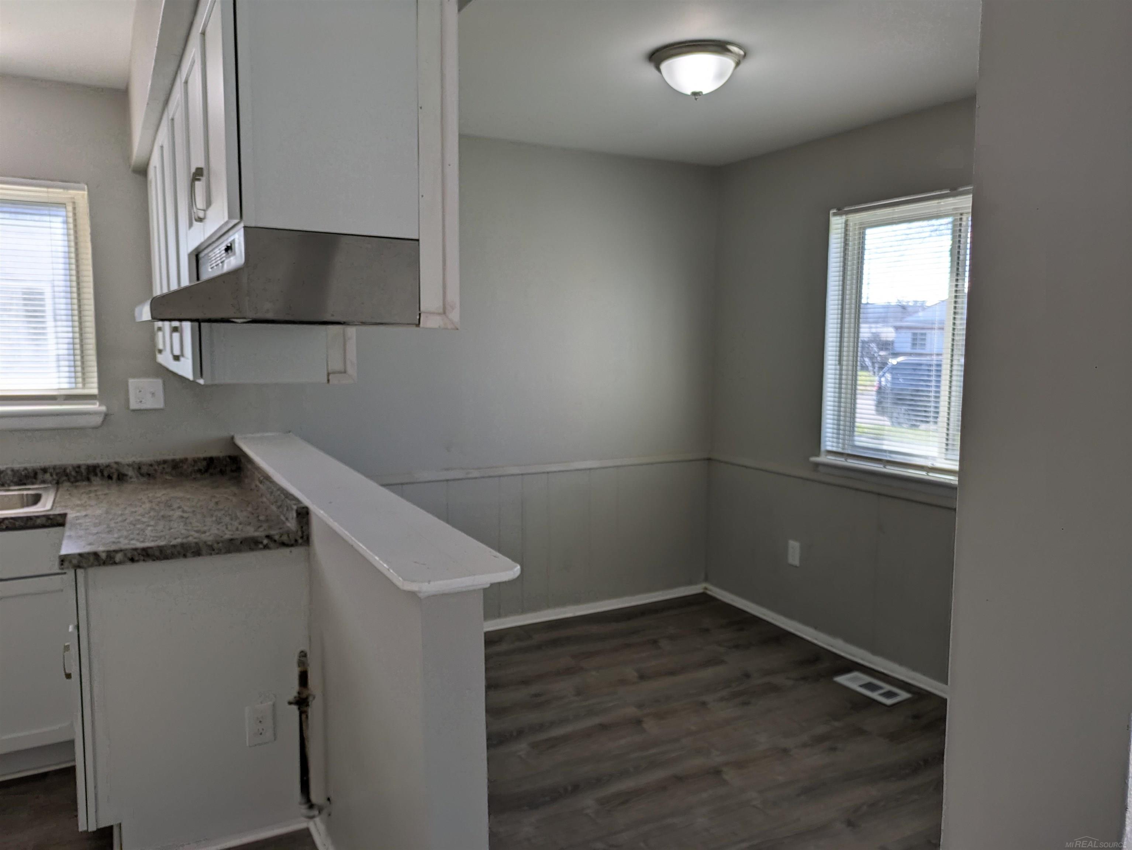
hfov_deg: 69.4
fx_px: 818
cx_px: 566
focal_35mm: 25
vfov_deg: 54.9
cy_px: 425
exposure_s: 1/418
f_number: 1.89
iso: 61
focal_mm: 5.43
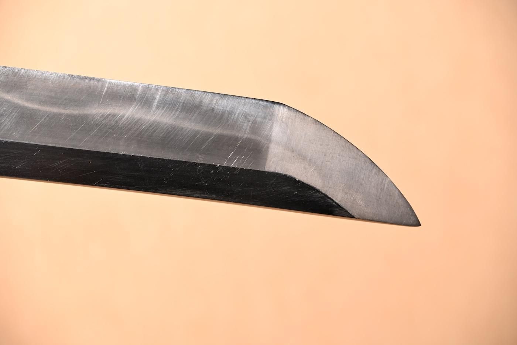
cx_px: 258
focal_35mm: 126
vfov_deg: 10.9
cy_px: 172
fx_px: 1809
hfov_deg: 16.3
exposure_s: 1/1.6
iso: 100
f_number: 5.3
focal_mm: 84
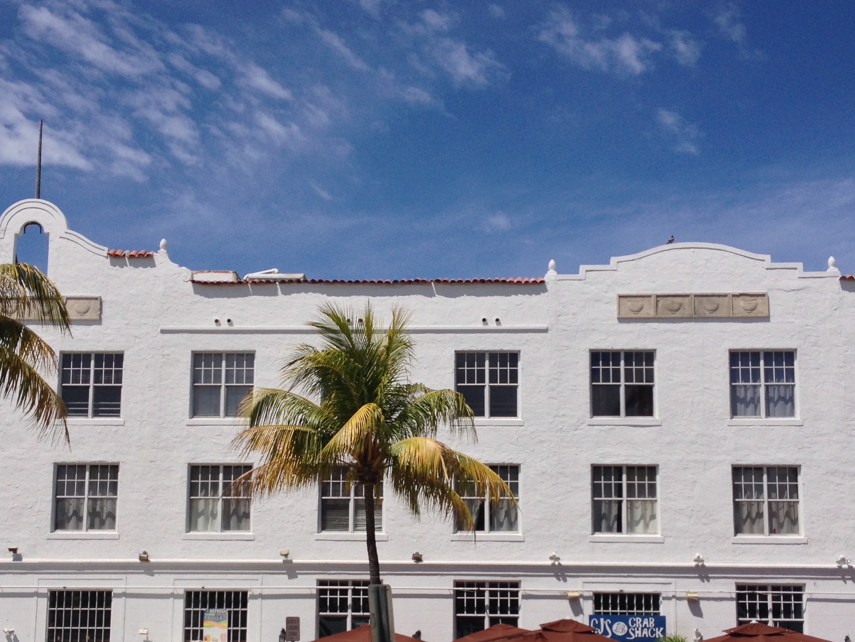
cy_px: 469
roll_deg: +0.0
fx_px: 1359
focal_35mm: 55
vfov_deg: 26.3
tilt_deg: +5.5
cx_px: 417
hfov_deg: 34.9
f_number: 2.4
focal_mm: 4.28
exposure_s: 1/3460
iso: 50
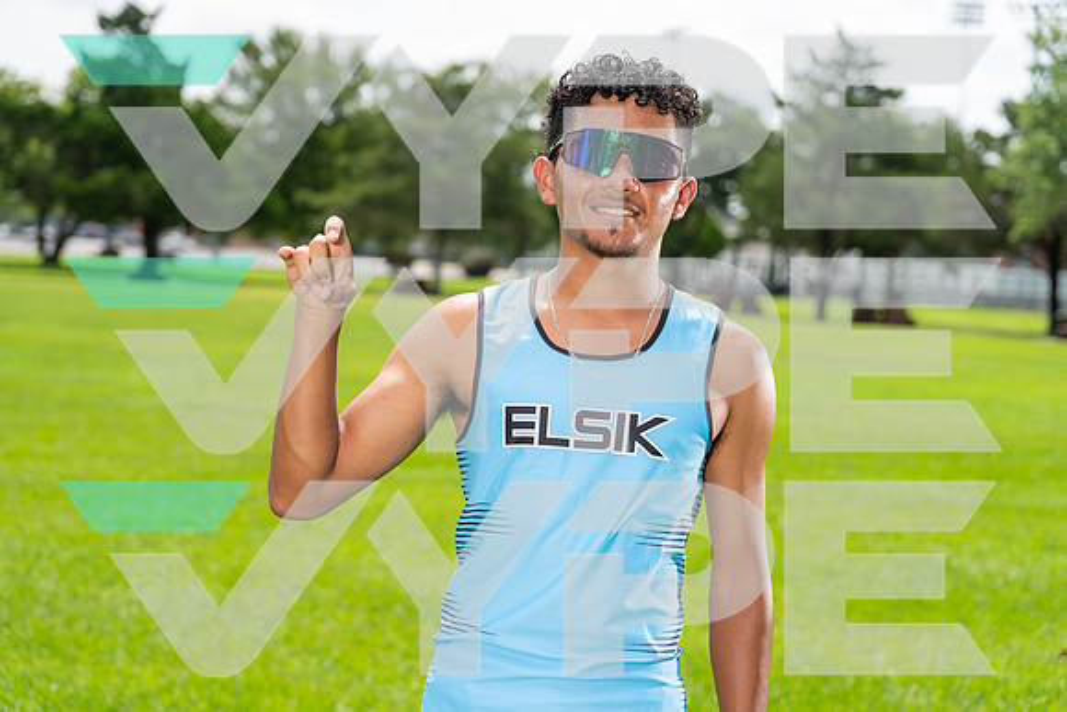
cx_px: 534
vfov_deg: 19.5
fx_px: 2075
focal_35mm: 70
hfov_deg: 28.8
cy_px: 356
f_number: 4
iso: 250
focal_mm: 70
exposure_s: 1/1600
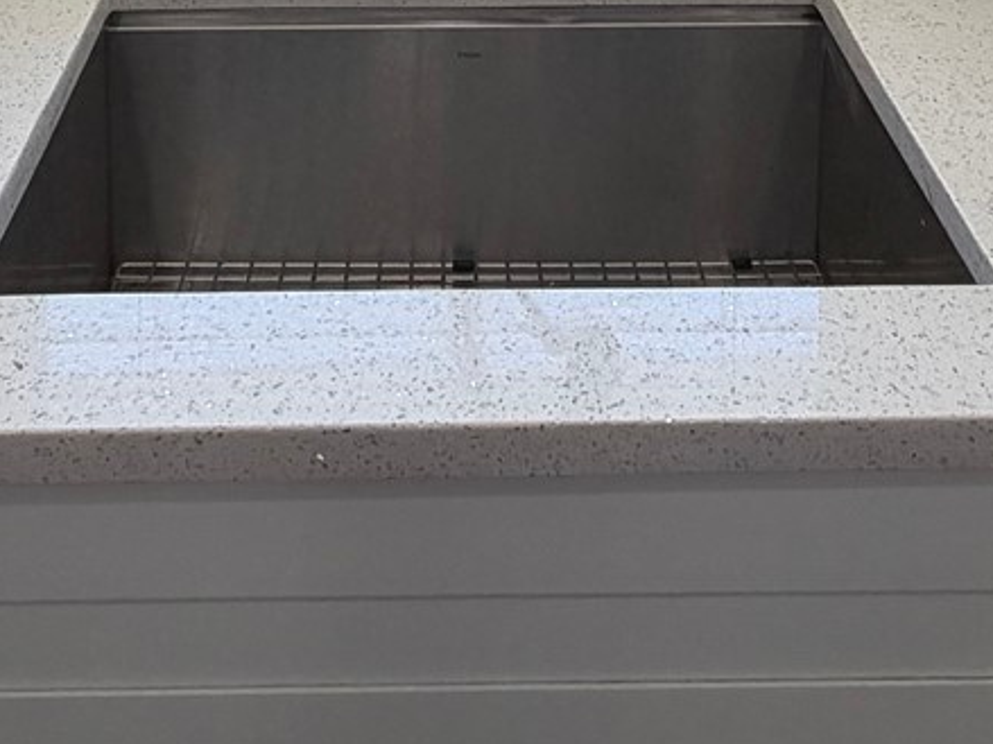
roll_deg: -0.4
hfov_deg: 37.5
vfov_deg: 21.2
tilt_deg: -5.7
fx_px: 1463
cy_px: -529
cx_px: 502
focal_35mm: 51
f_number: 2.2
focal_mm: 2.22
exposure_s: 1/208
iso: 50
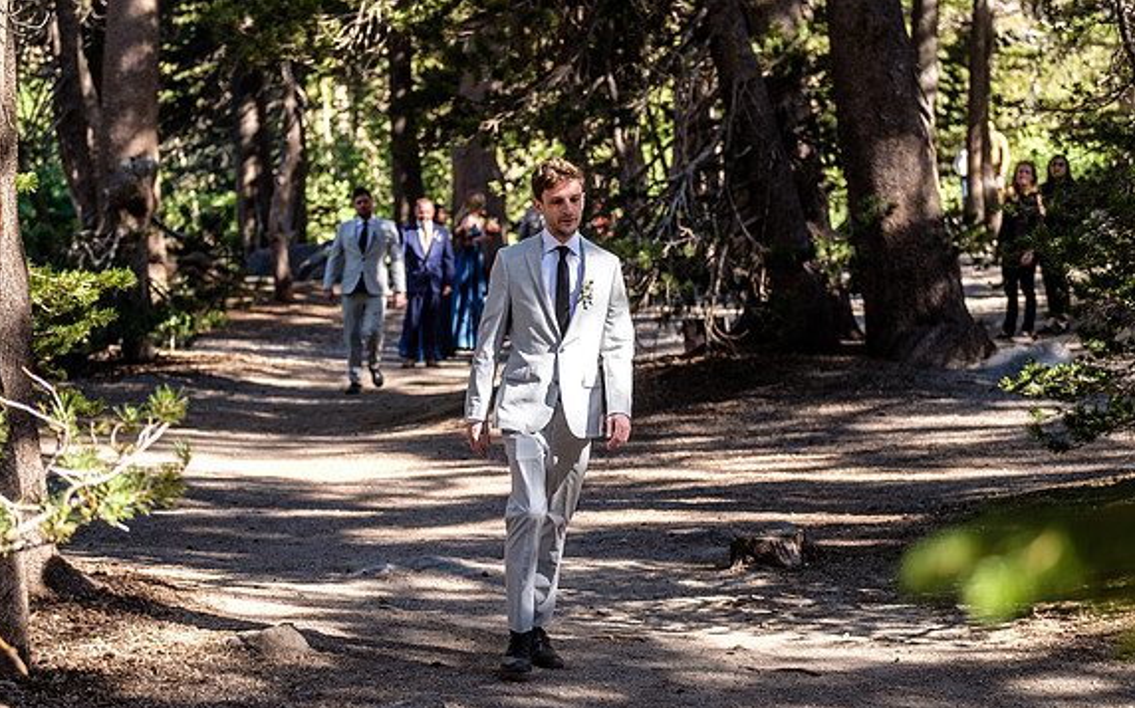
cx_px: 569
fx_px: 2814
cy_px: 334
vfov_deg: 14.3
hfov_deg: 22.8
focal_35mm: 91
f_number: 2.8
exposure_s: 1/250
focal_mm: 58.7
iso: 200
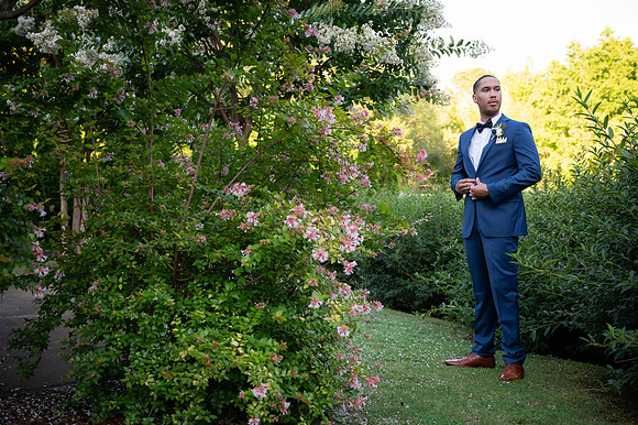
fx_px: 779
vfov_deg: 30.5
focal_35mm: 44
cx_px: 319
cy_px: 212
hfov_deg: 44.5
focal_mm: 44
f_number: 4
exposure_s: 1/250
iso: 640
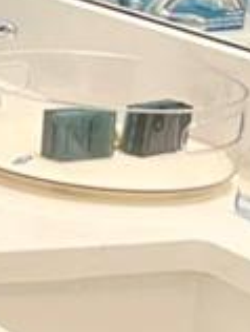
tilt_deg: -15.6
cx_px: -525
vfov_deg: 10.8
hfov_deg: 7.2
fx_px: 1748
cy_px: 134
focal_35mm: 182
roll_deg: -1.5
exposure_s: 1/120
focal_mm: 6.76
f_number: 1.78
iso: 125
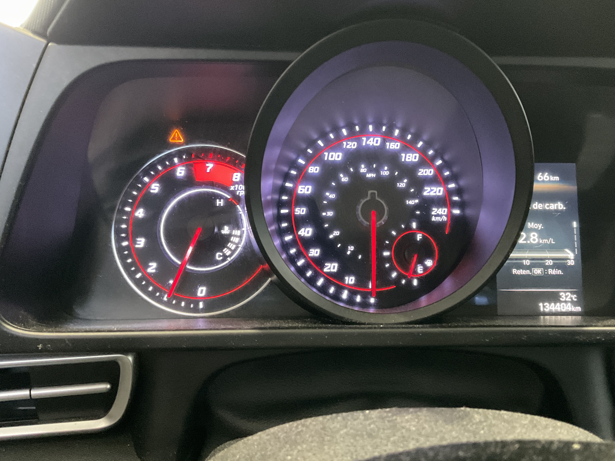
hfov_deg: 52.4
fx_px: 622
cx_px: 355
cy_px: 213
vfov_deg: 40.7
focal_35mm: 35
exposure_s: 1/30
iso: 500
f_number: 1.8
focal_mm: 3
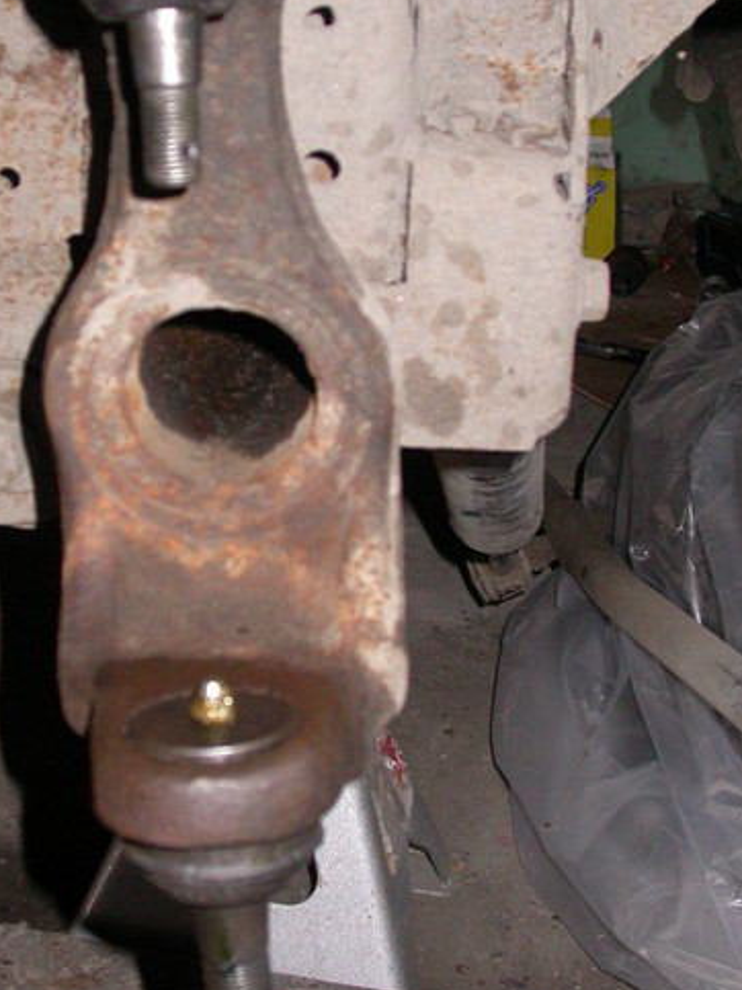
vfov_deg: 30.6
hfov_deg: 23.3
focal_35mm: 63
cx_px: 314
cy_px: 394
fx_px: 1801
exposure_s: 1/60
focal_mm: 7.85
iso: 200
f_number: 2.6
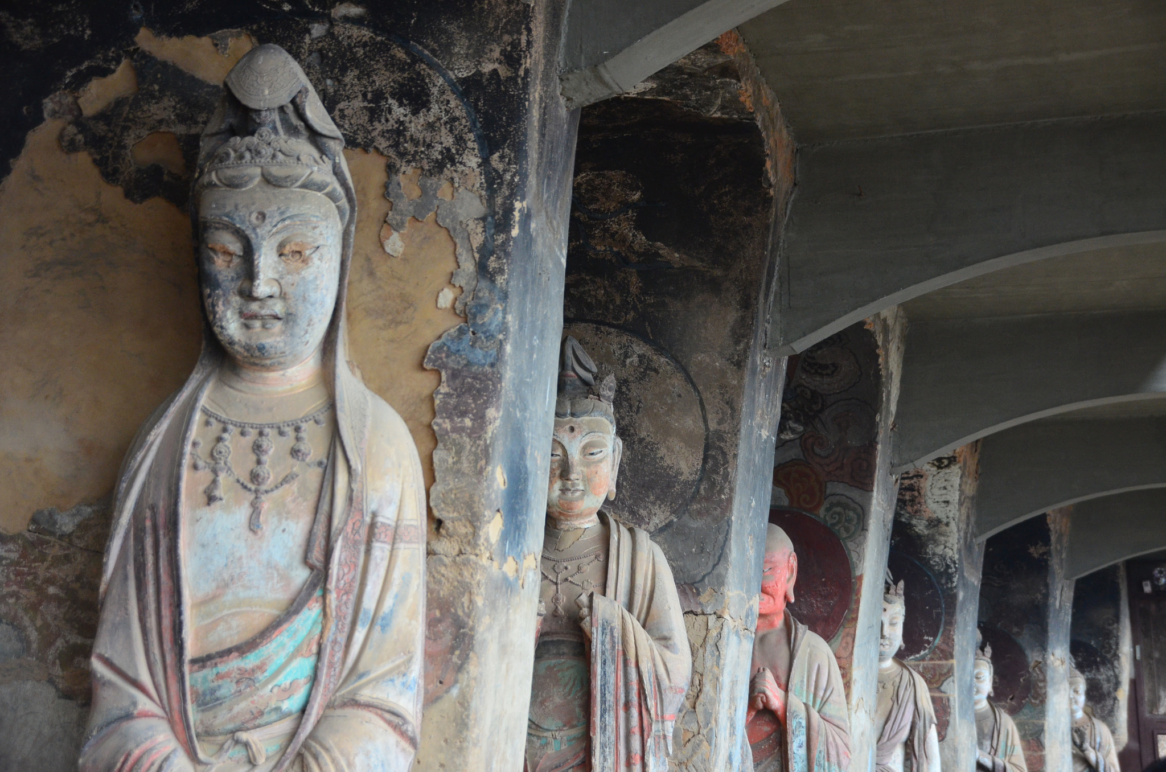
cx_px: 583
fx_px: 2521
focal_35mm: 78
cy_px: 386
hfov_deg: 26.0
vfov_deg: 17.4
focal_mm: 52
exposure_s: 1/30
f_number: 5.6
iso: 640
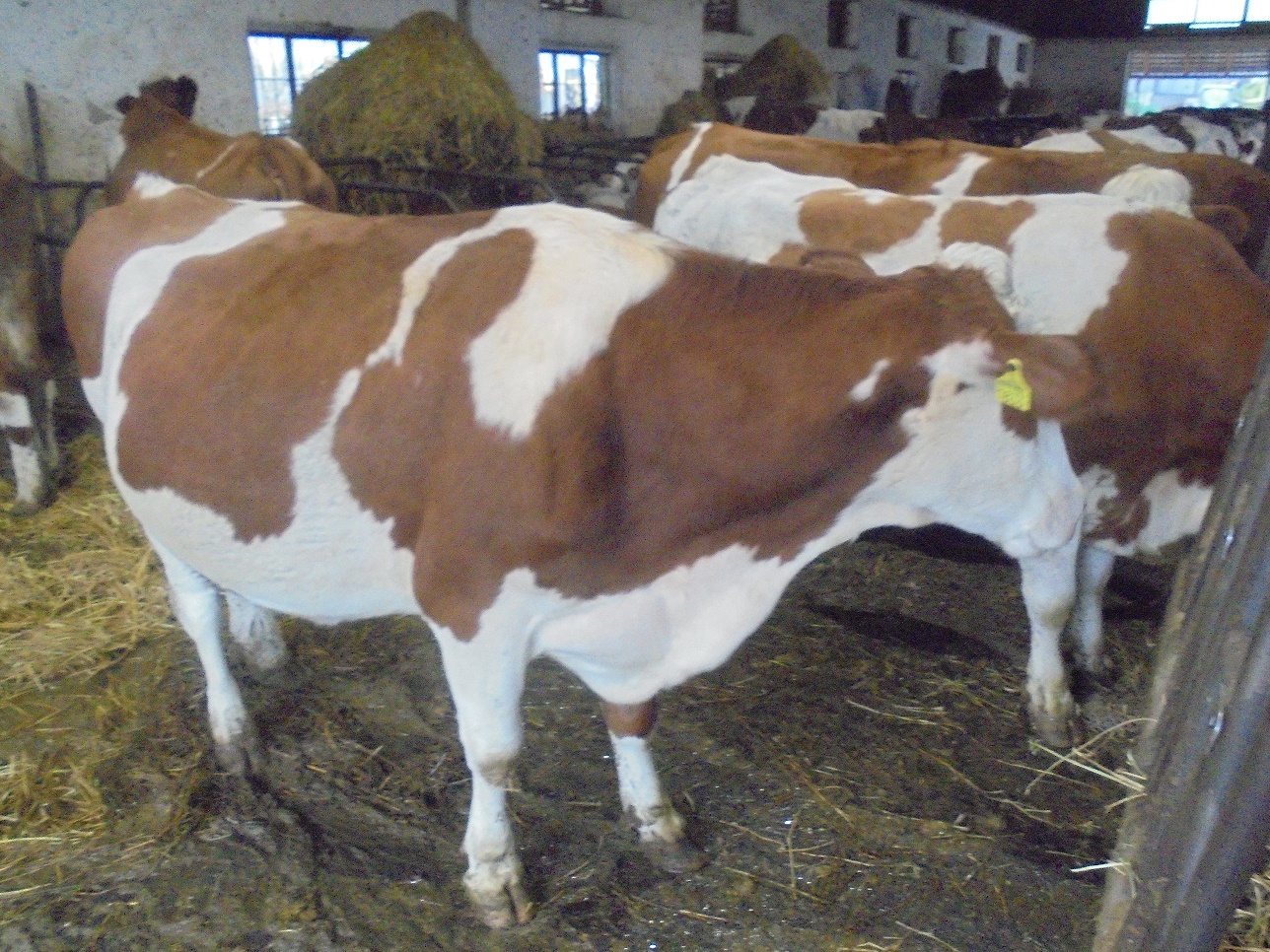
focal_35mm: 29
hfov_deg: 61.7
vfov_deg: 48.2
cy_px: 476
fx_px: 1064
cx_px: 635
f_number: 3.7
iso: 800
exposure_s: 1/30
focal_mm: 5.3
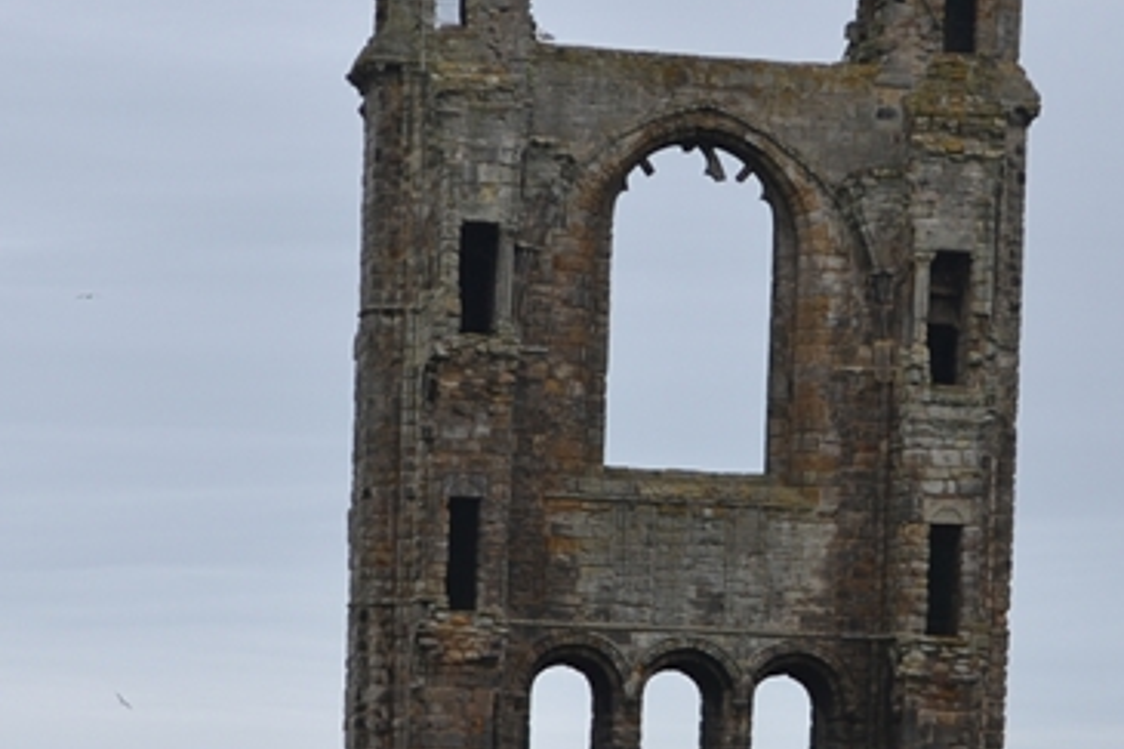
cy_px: 780
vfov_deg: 7.4
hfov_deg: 11.1
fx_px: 5773
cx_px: 716
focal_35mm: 185
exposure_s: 1/125
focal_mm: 42
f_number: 5.6
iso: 100
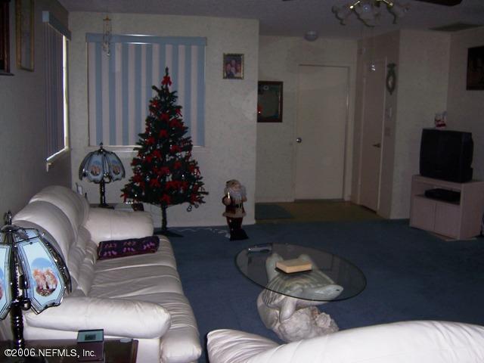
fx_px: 503
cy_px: 182
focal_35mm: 36
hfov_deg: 51.4
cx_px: 242
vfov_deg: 39.7
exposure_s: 1/60
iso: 80
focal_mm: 6.2
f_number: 2.8
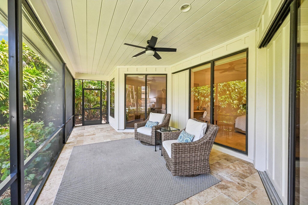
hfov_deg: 104.3
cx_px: 154
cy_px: 102
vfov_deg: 81.2
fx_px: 120
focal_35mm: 14
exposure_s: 1/200
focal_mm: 14
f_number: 8
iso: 2000
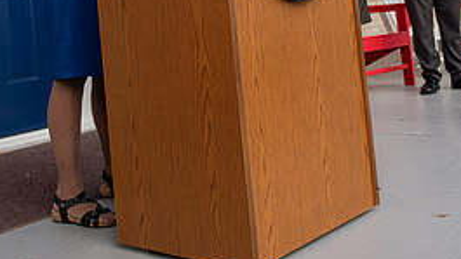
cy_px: -36
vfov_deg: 20.6
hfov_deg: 37.7
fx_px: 672
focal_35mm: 55
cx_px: 184
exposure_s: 1/320
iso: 160
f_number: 3.5
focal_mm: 24
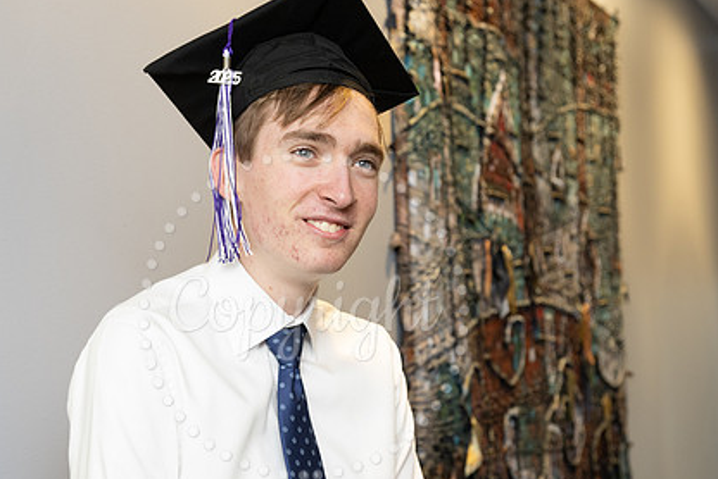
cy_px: 313
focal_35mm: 85
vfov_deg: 16.1
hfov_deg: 23.9
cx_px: 304
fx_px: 1696
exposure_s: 1/125
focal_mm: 61
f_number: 5
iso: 1000
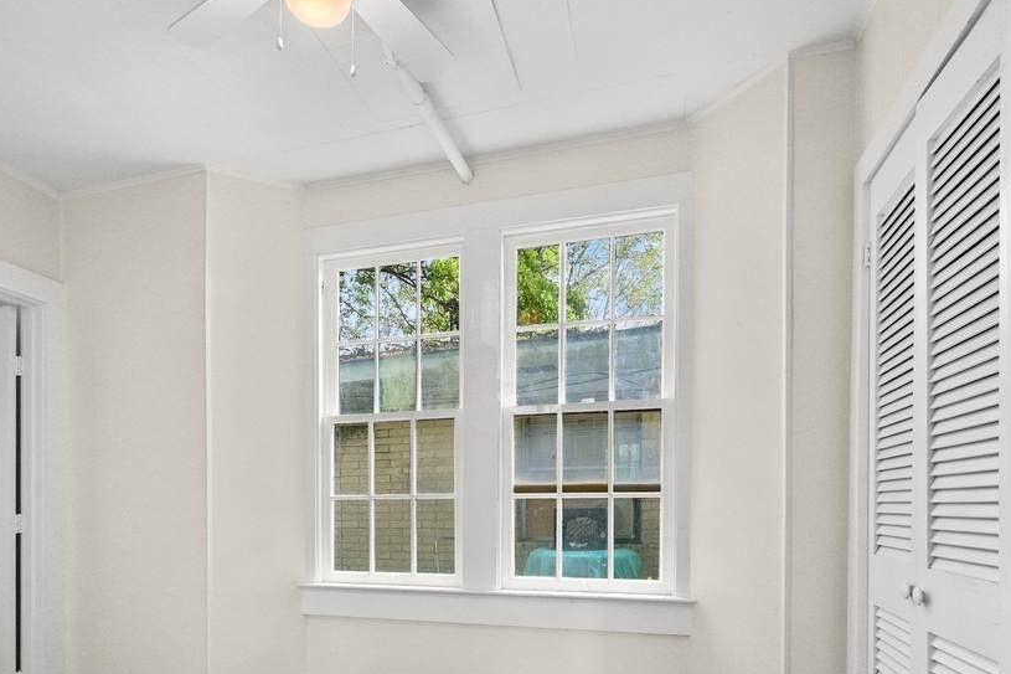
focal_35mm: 22
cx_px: 449
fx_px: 618
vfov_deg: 54.7
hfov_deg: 78.3
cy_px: 501
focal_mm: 14
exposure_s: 1/6
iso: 320
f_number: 10
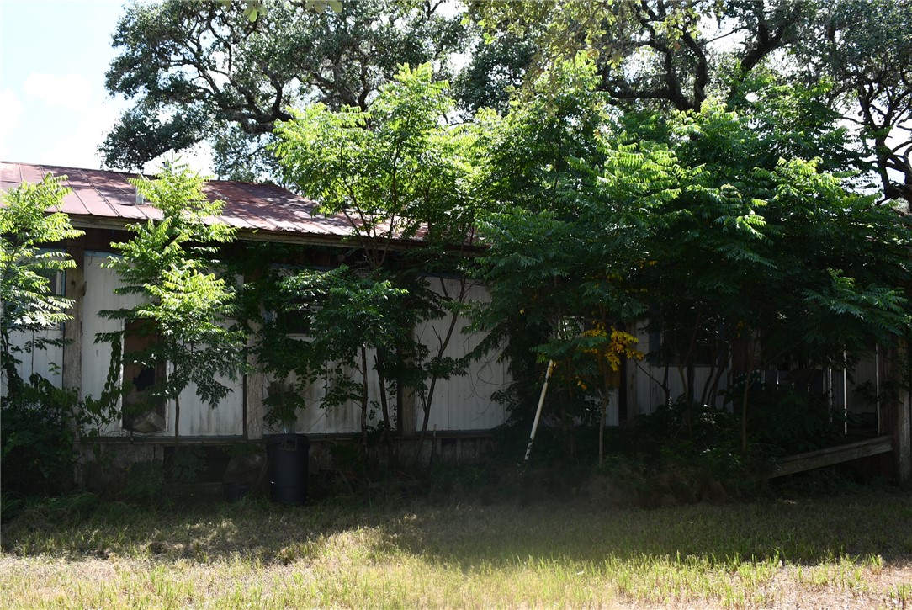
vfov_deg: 36.9
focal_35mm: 36
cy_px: 305
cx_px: 456
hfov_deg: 53.1
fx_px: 913
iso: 100
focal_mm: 18
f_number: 4.5
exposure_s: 1/250
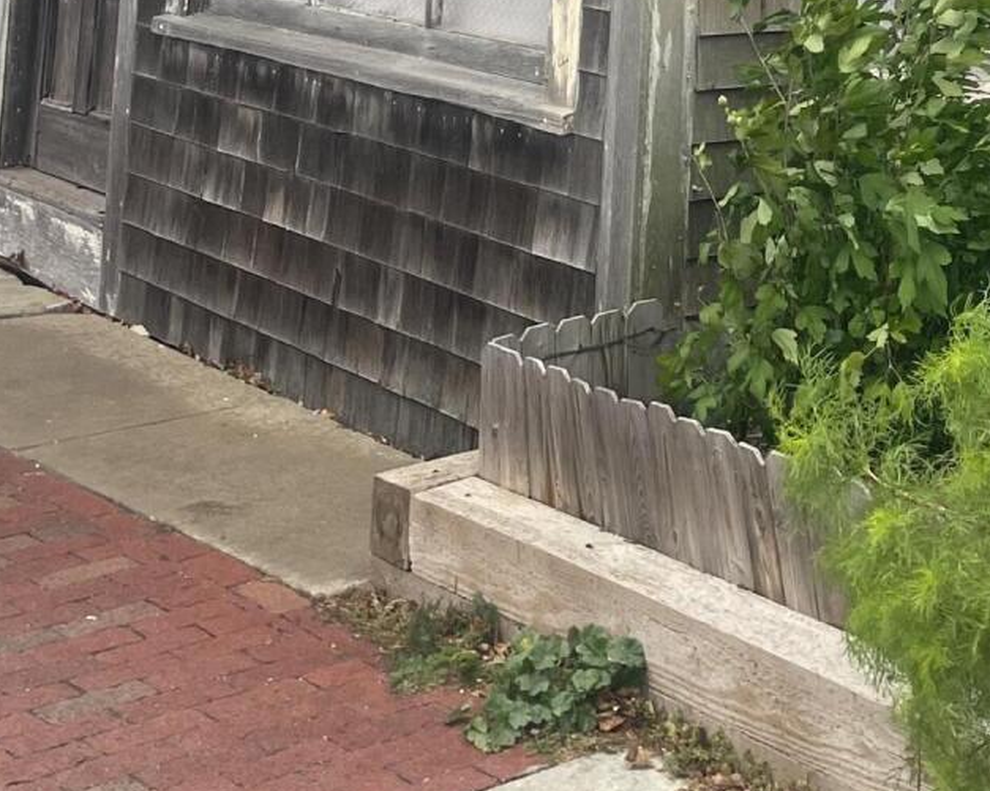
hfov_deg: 23.0
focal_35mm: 81
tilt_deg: +5.4
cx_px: 898
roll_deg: -1.5
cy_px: -590
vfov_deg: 16.2
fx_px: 2372
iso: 32
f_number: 1.6
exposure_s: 1/235
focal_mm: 4.2
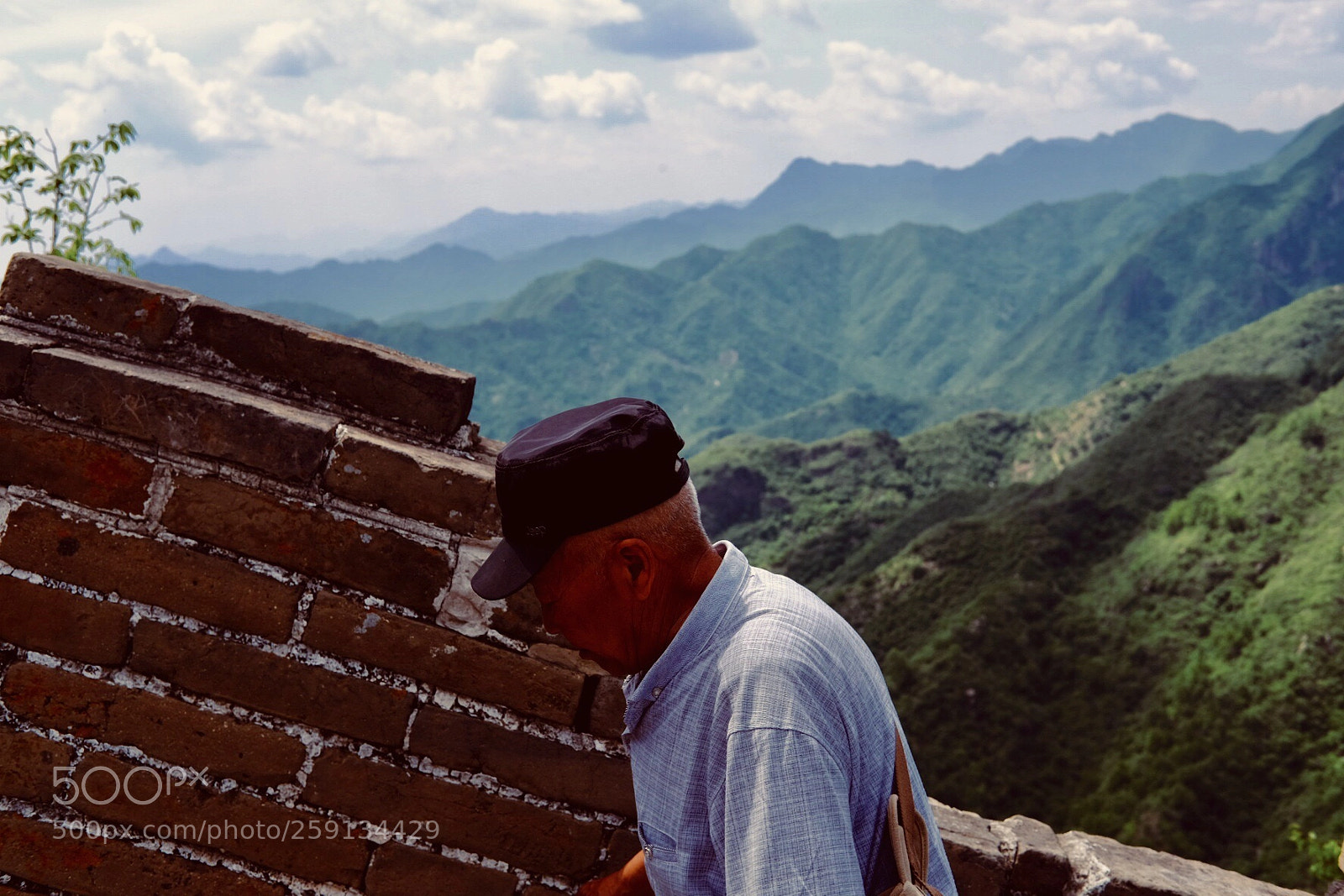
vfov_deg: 25.5
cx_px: 672
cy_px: 448
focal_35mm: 53
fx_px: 1979
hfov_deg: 37.5
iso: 200
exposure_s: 1/420
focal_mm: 35
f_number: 8
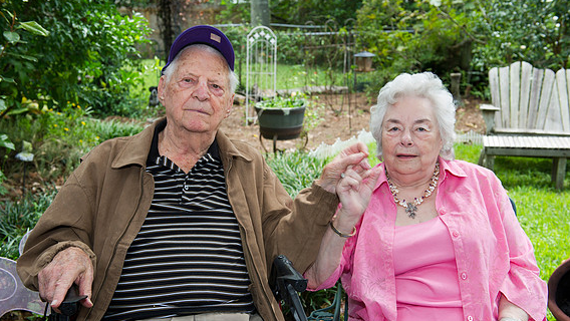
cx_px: 280
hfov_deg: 43.7
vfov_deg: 25.4
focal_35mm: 47
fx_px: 711
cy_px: 181
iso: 200
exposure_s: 1/80
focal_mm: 44
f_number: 6.3
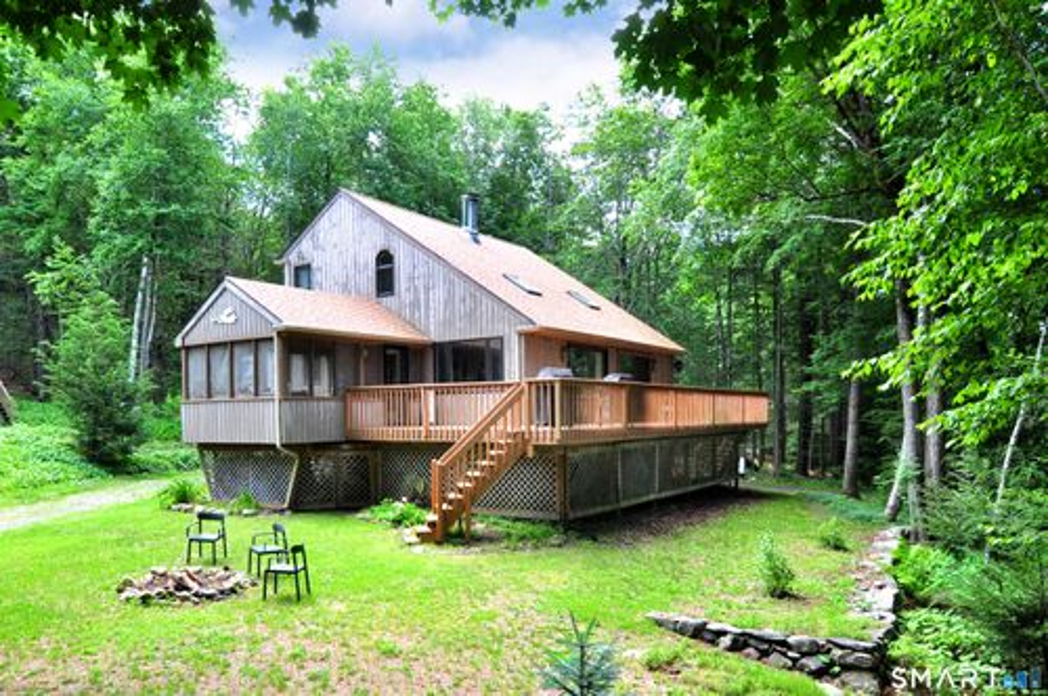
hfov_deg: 81.3
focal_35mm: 21
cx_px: 524
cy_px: 348
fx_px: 611
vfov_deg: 59.4
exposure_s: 1/160
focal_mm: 14
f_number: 8
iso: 640
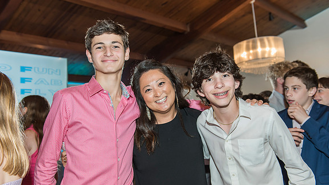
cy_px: 102
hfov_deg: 55.3
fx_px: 314
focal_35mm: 36
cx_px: 165
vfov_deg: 32.8
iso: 800
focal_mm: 34
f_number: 4
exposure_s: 1/125
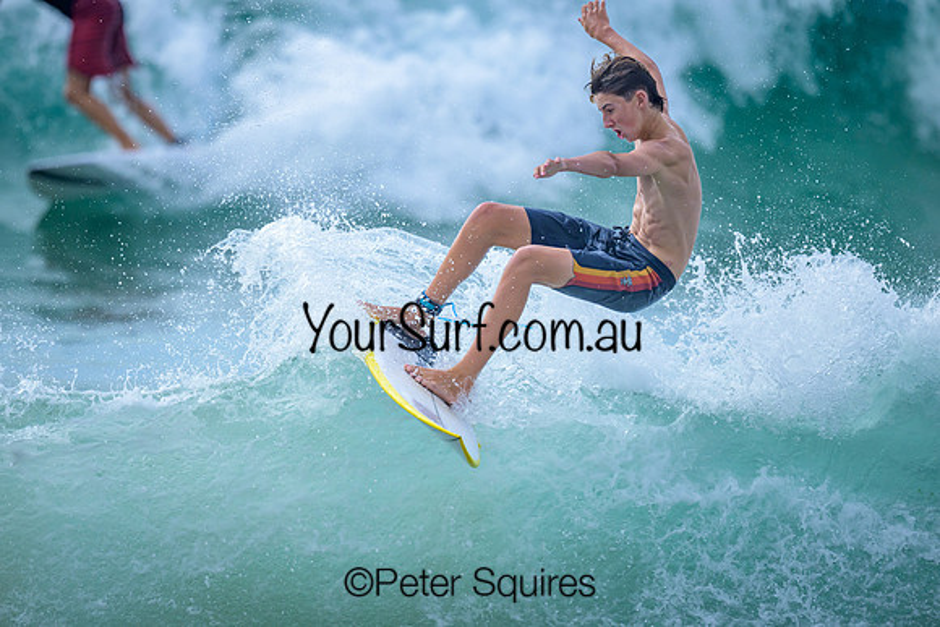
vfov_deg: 1.5
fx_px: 23533
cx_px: 411
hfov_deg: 2.3
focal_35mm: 901
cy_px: 353
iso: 720
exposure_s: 1/3200
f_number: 6.3
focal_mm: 800
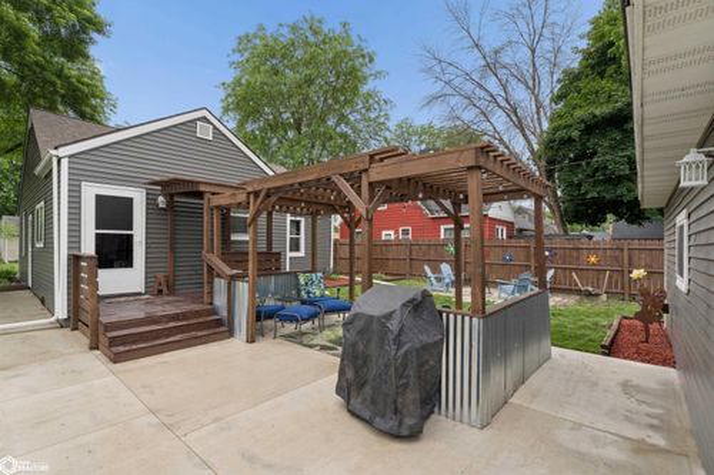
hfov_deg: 95.5
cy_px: 238
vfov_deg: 72.5
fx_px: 324
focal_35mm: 16
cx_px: 357
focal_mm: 10.9
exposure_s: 1/250
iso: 200
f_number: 8
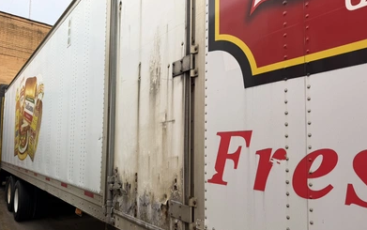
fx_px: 260
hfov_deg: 70.4
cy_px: 130
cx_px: 183
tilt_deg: +6.9
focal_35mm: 26
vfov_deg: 47.6
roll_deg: +0.4
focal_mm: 6.76
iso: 80
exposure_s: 1/617
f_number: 1.78
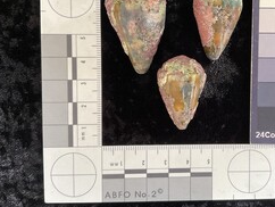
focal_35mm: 42
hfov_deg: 44.1
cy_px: 73
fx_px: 334
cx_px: 185
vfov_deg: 34.2
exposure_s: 1/60
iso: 125
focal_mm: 3
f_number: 1.8
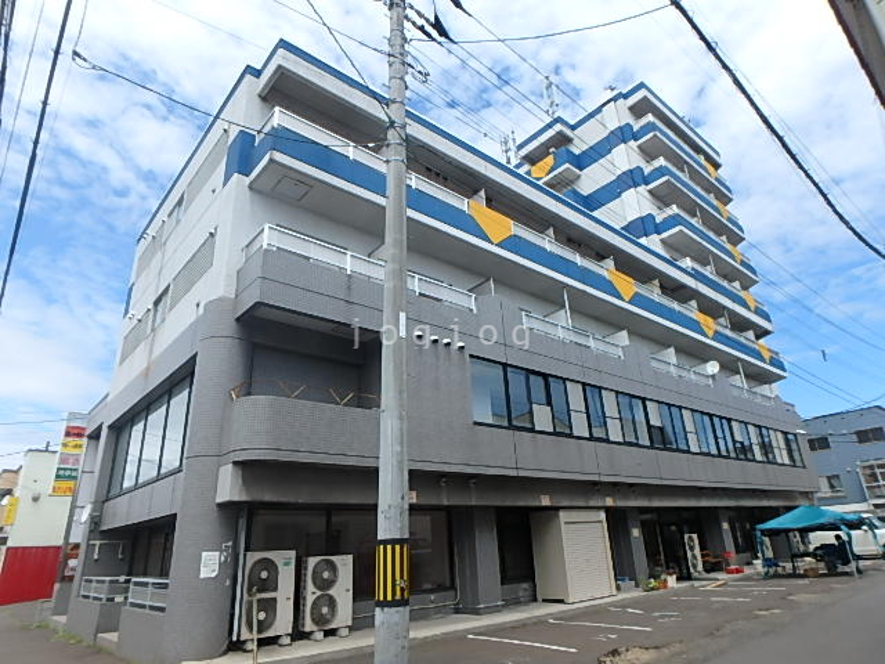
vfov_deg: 63.4
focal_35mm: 21
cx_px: 442
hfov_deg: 79.0
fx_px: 537
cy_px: 332
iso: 125
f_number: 6
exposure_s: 1/400
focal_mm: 3.7
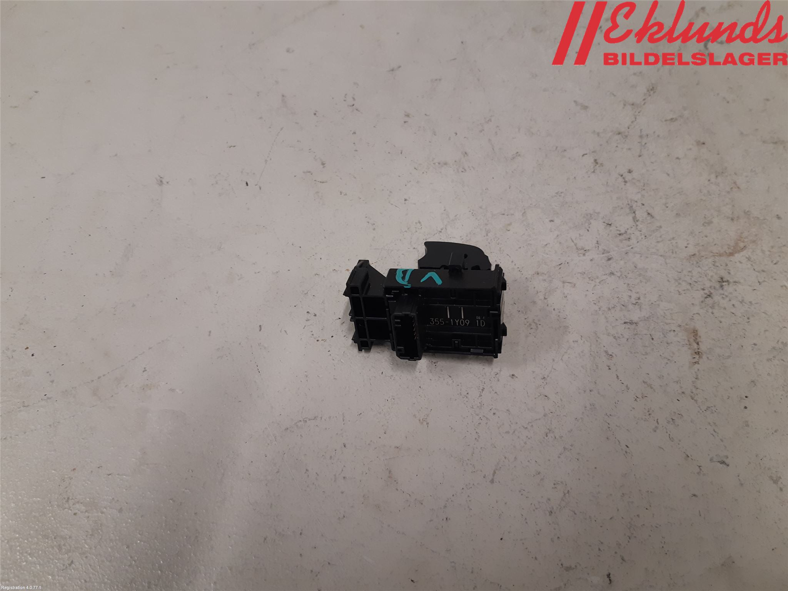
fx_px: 592
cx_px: 394
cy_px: 296
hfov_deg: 67.3
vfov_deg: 53.1
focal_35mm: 26
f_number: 1.7
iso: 100
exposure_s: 1/50
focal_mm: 3.93
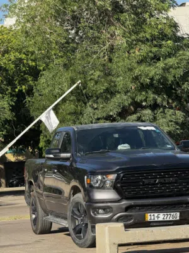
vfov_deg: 16.4
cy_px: 126
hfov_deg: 12.3
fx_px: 874
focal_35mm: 120
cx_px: 94
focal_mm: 15.66
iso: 50
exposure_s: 1/627
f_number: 2.8
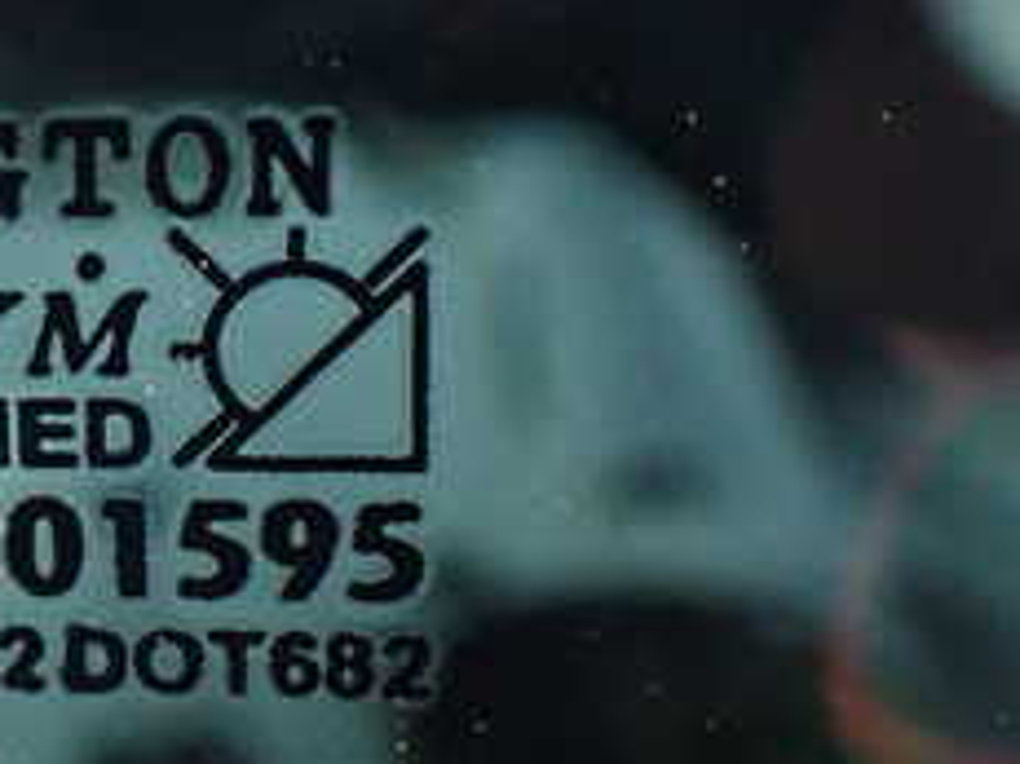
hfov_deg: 23.2
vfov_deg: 18.7
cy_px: 177
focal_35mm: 78
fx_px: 2297
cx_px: -159
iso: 800
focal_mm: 5.4
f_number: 2.3
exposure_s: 1/40
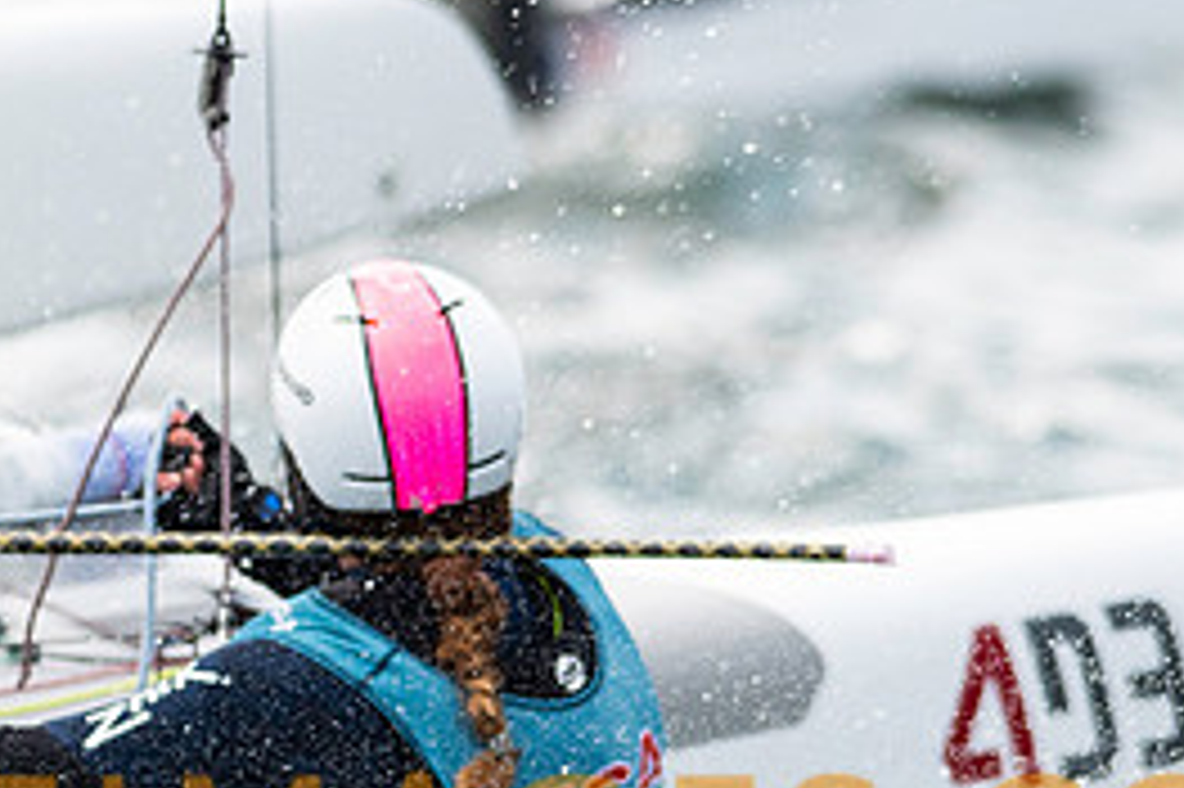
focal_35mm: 993
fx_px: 32637
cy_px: 808
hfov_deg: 2.1
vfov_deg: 1.4
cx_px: 131
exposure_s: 1/4000
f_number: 5
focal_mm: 300
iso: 400
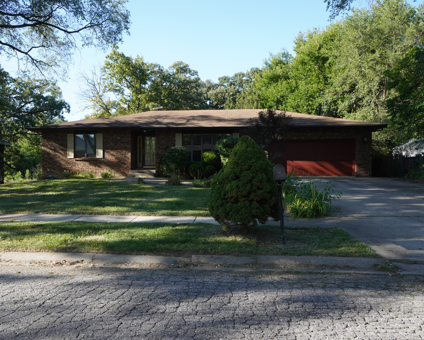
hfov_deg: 62.1
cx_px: 194
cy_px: 175
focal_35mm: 28
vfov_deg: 51.5
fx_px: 351
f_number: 6.3
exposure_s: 1/100
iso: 100
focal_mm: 16
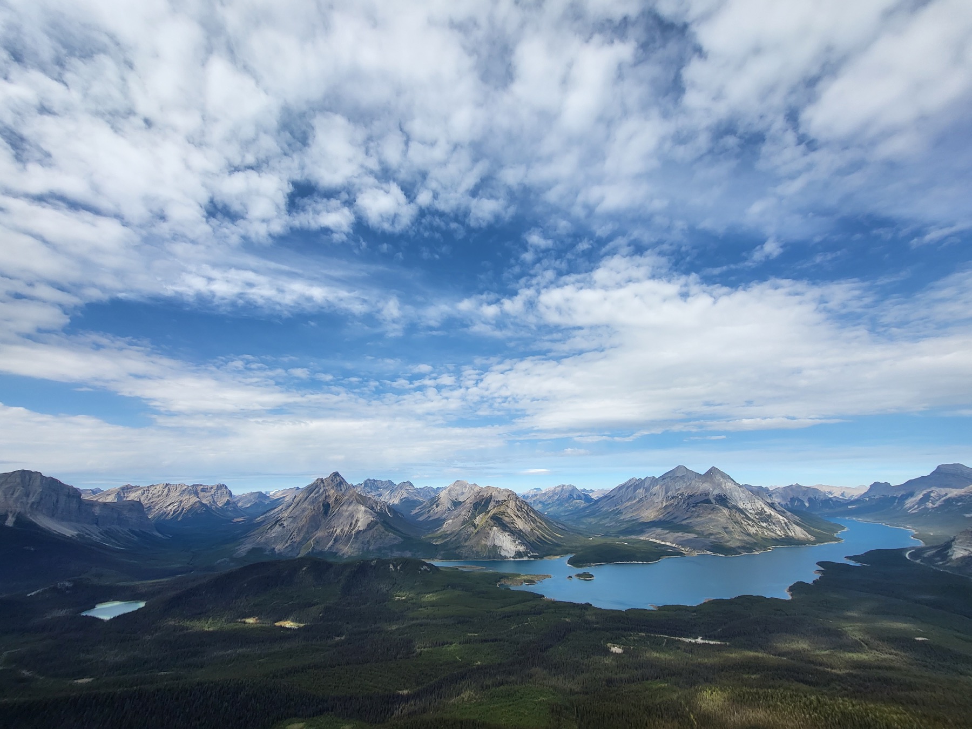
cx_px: 486
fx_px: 365
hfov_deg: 106.2
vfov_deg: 89.9
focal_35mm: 13
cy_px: 364
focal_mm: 1.74
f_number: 2.2
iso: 32
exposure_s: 1/1283
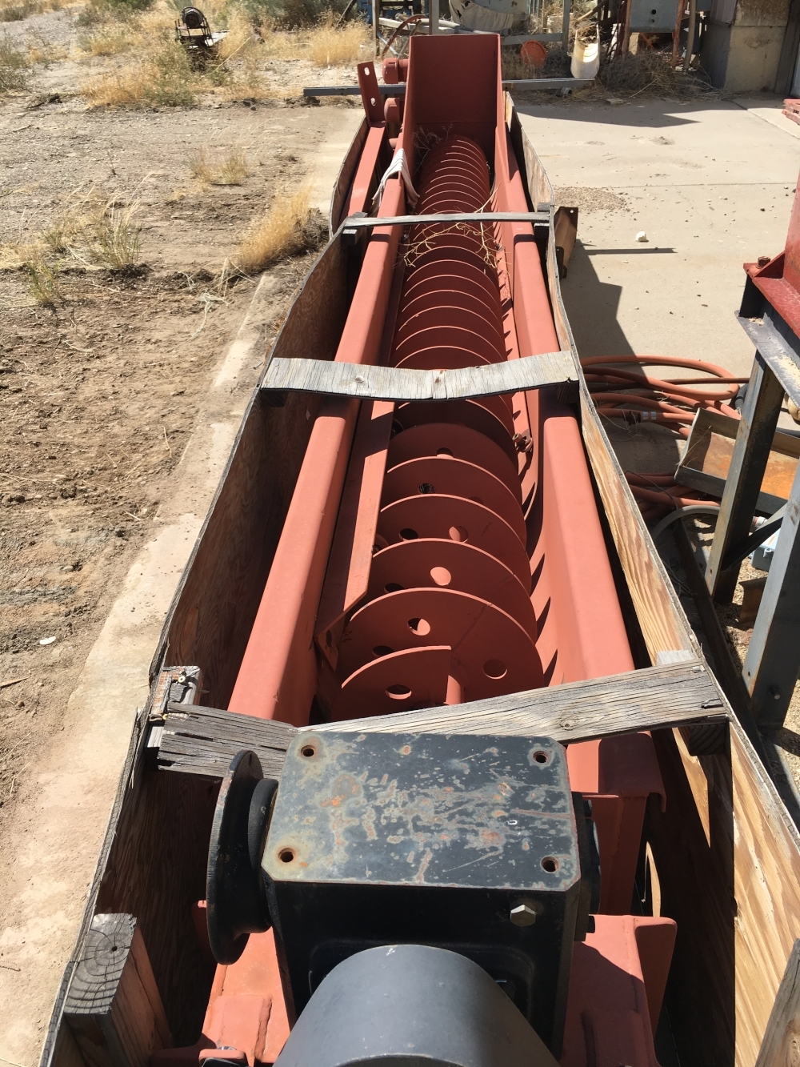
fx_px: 893
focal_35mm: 29
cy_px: 534
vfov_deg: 61.7
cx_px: 400
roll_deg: +0.2
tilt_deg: -35.4
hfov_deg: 48.2
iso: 25
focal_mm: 4.15
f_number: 2.2
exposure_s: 1/1099
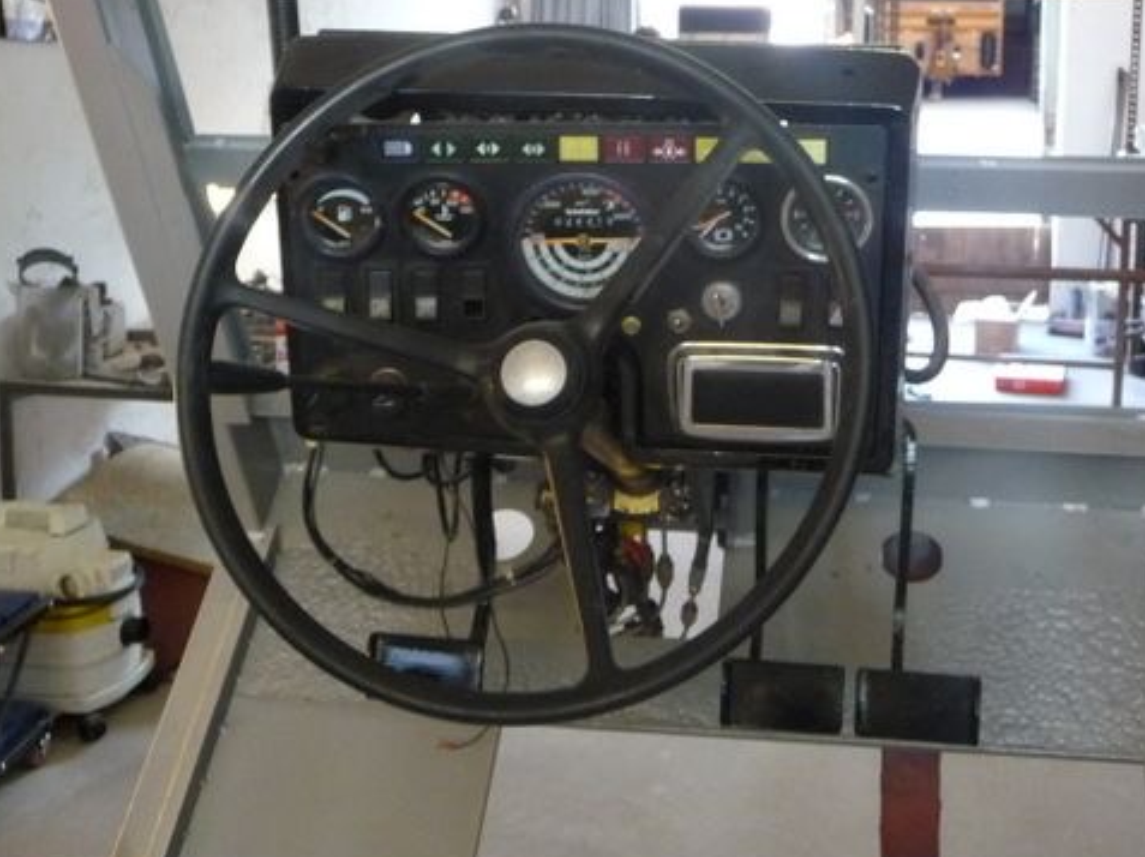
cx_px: 660
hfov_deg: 40.4
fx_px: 1553
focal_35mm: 47
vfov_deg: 30.7
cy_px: 307
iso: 320
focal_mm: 4.7
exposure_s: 1/30
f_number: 3.3
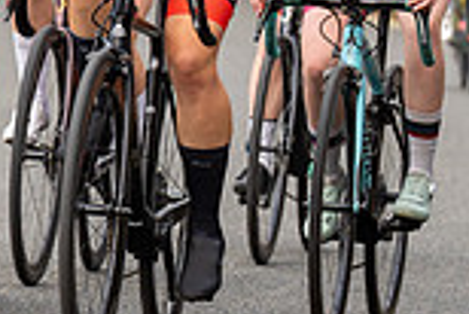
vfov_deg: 3.1
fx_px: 5751
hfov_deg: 4.7
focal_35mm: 441
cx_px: 88
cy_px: -96
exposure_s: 1/640
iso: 400
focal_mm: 117
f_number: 4.5
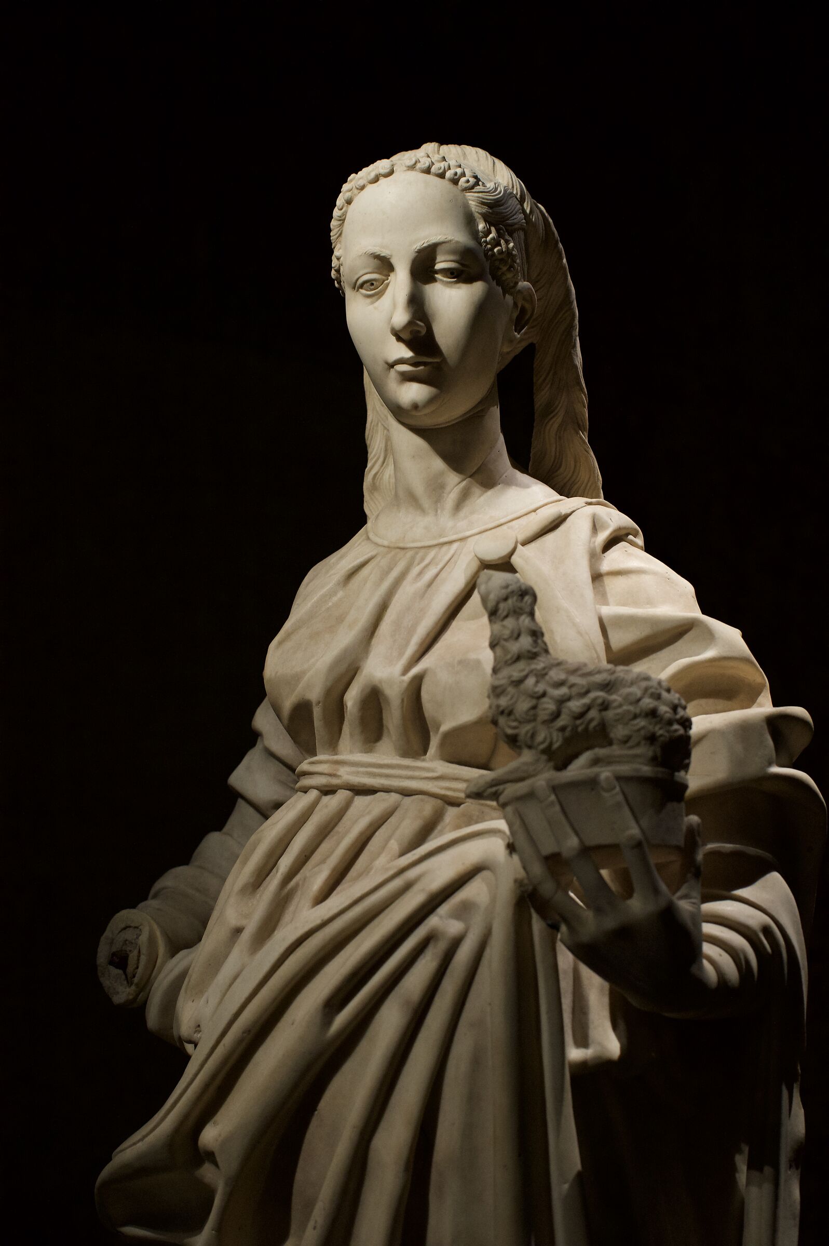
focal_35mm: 50
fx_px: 1729
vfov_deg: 39.6
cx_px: 414
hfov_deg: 27.0
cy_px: 623
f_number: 4
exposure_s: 1/80
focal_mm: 50
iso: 4000
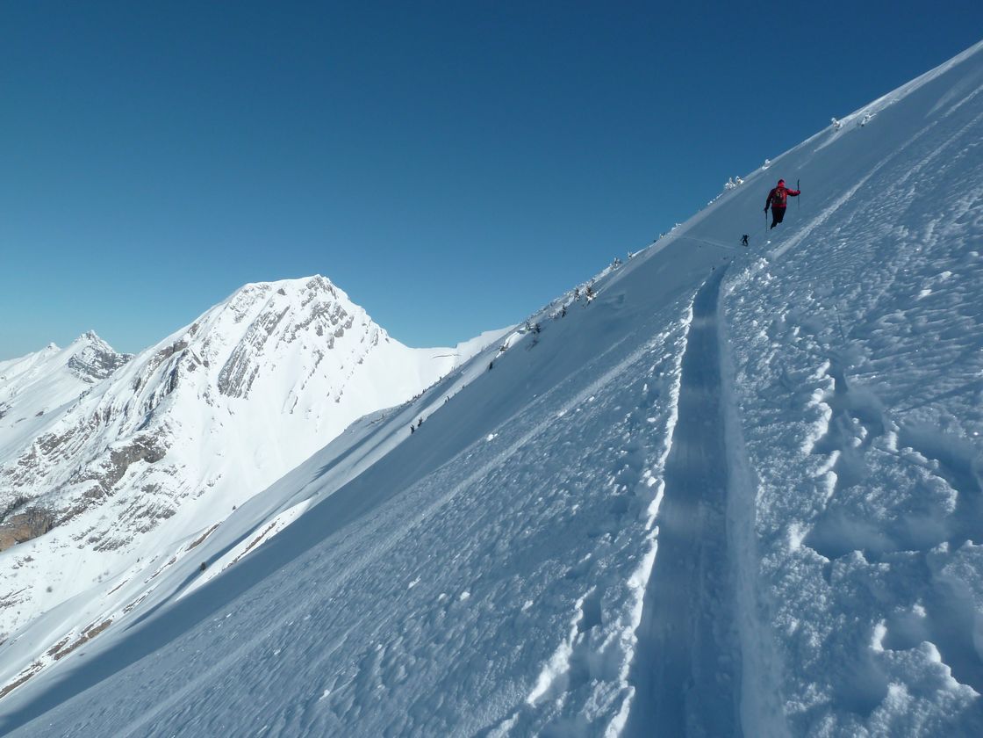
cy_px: 369
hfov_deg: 69.4
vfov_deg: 54.9
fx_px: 710
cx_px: 492
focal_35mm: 25
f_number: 5.6
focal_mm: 4.1
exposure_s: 1/800
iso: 80
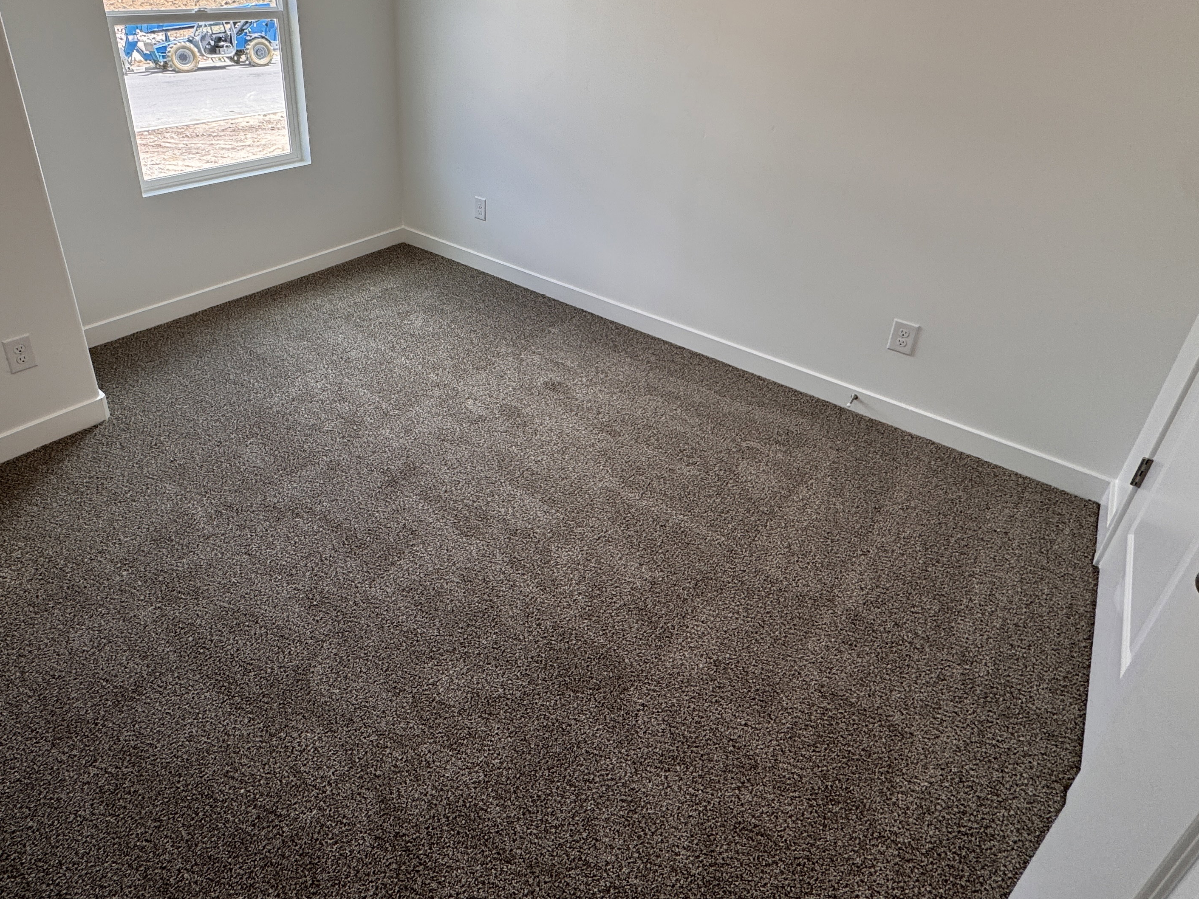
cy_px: 283
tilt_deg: -24.7
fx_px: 693
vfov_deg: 63.9
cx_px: 488
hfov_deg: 80.9
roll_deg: -1.1
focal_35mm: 20
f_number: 2.2
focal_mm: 2.22
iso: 40
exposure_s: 1/124
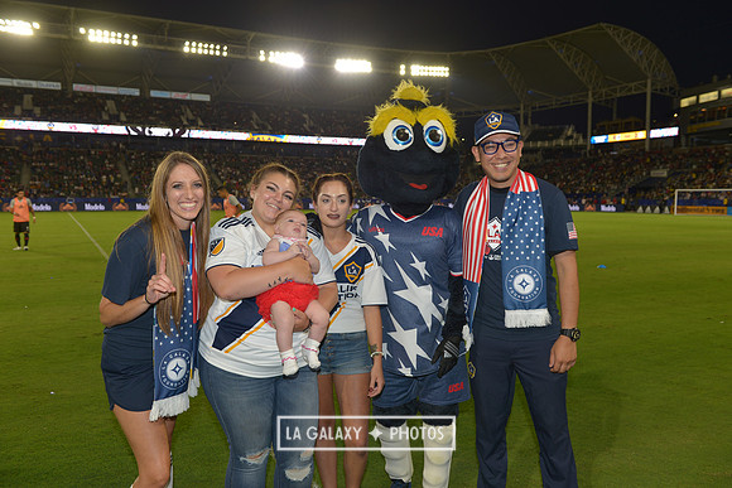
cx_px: 366
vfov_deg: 45.0
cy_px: 244
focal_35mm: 29
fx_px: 590
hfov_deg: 63.6
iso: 200
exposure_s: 1/100
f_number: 5
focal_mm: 29
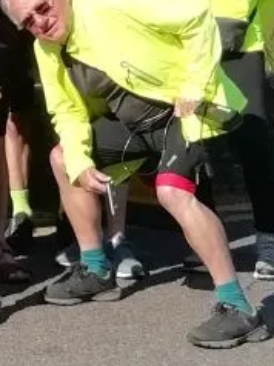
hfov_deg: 8.3
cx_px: -177
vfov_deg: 11.2
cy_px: -105
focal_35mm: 173
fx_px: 1829
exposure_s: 1/962
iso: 50
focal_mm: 3.21
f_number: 2.2
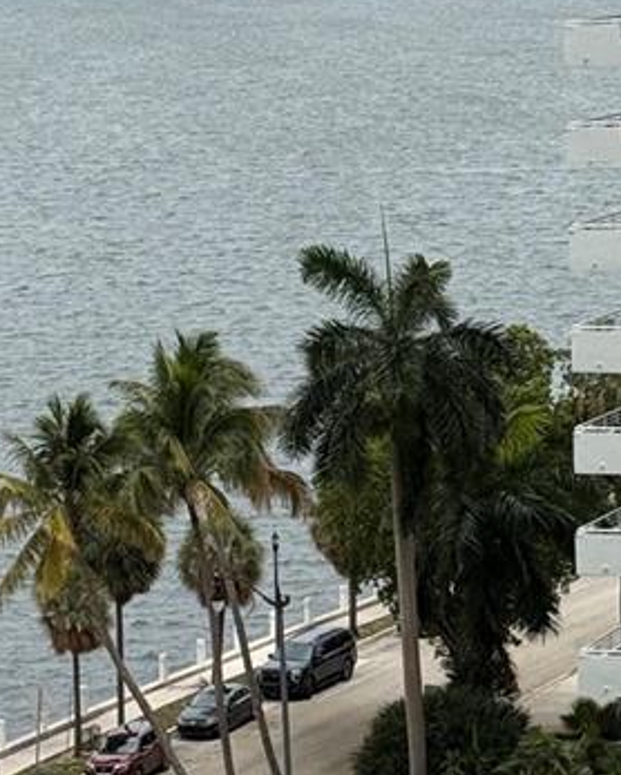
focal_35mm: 162
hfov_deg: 9.5
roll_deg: +0.2
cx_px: 219
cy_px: 96
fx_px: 3719
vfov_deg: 11.8
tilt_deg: -1.3
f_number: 1.78
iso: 64
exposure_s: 1/6536
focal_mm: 6.76
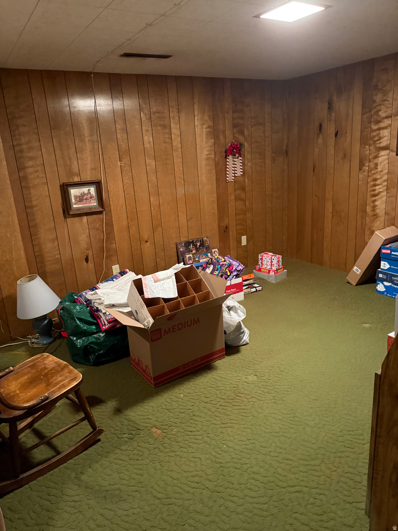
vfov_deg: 71.6
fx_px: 368
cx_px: 199
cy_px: 266
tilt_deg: -14.7
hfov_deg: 56.8
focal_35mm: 24
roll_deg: +3.8
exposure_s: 1/30
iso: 1000
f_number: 1.78
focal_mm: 6.76
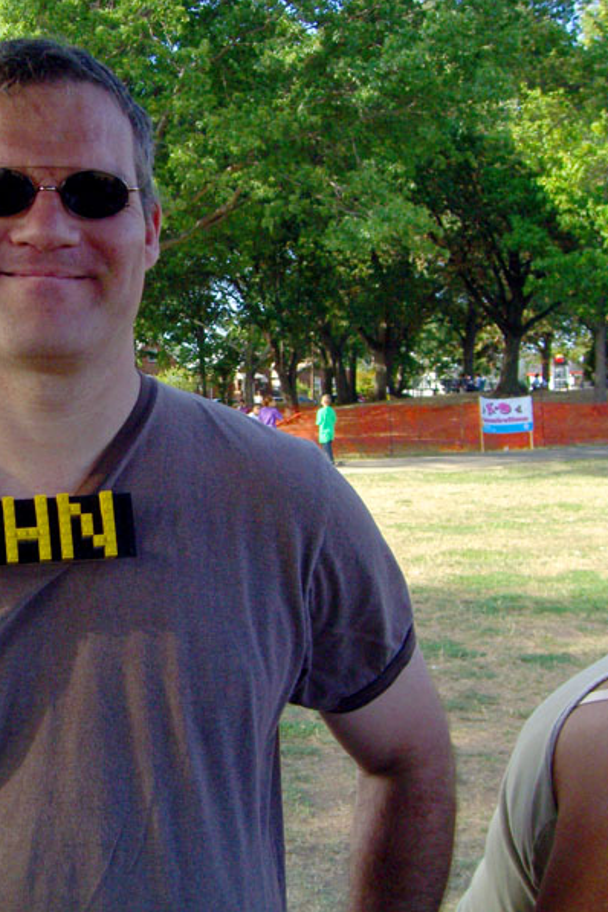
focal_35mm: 53
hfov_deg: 24.9
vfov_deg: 37.5
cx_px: 81
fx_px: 1343
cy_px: 455
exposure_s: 1/500
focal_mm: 7.9
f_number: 4
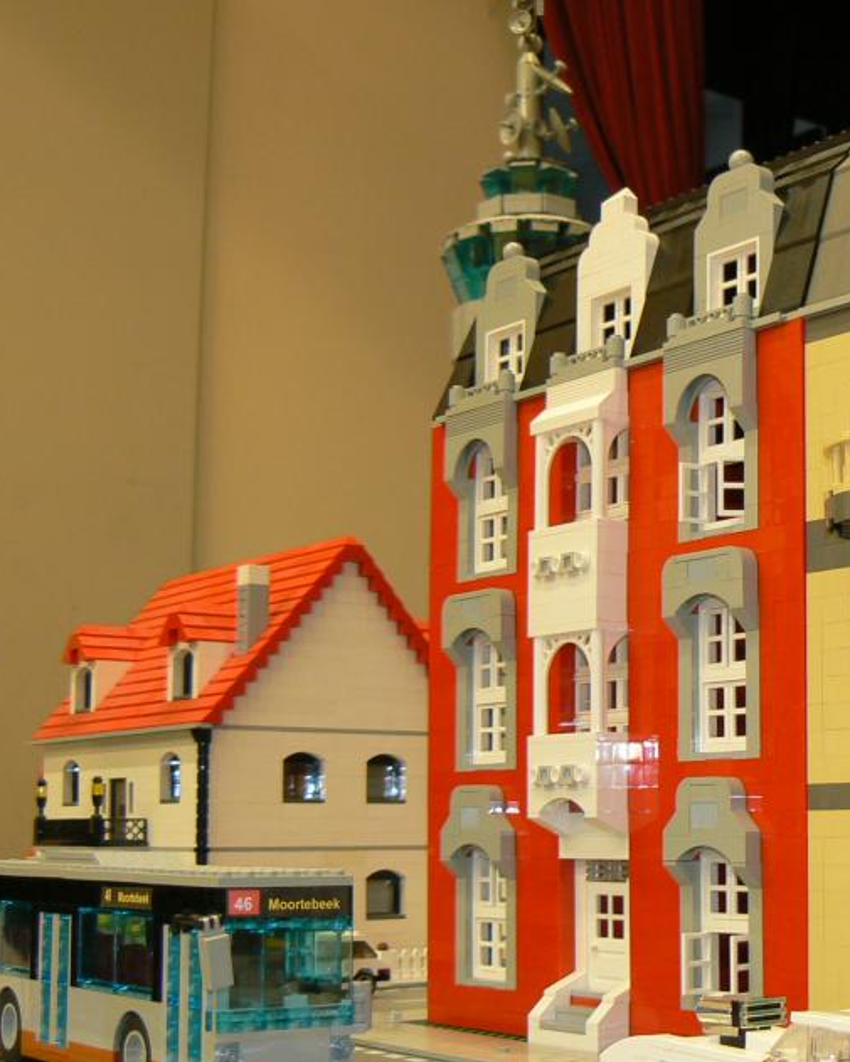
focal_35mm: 57
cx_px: 786
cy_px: 618
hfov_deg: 25.7
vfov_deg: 32.9
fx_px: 1792
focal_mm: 6
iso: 100
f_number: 2.8
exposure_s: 1/10
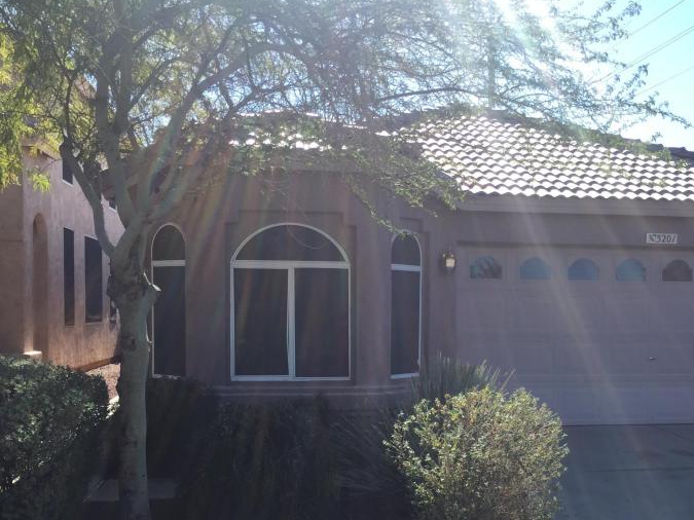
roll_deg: -1.0
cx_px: 461
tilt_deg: -2.8
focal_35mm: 44
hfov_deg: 42.4
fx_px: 882
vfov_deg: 32.5
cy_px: 365
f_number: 2.2
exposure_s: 1/775
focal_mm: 4.15
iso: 32
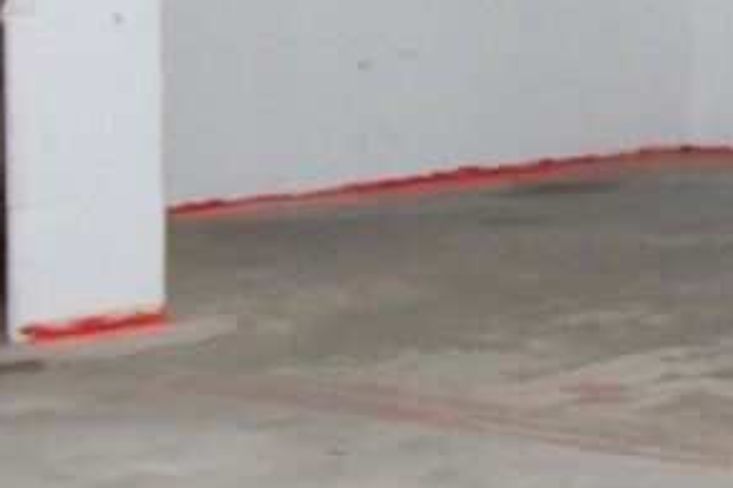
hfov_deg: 17.5
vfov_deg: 13.0
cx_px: 1100
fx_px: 2138
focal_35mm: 105
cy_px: 89
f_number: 4
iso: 720
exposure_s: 1/60
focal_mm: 12
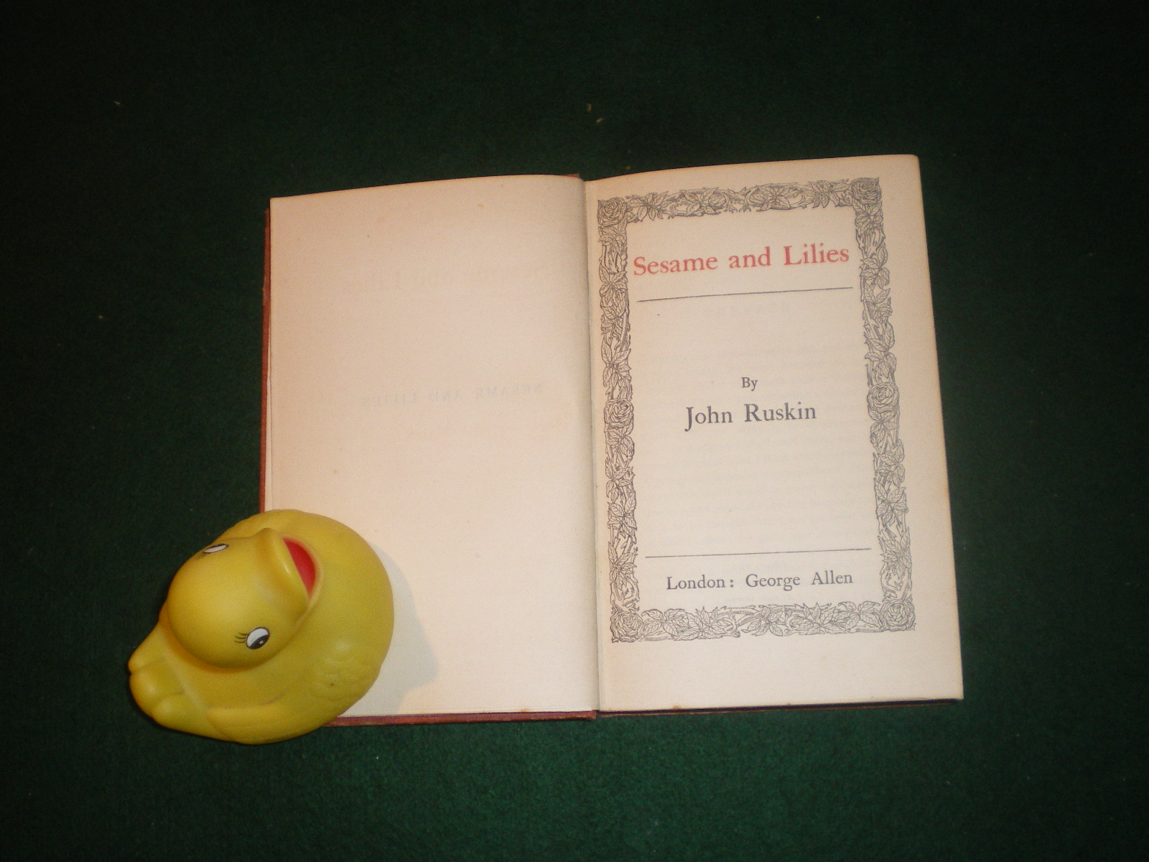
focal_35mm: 38
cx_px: 574
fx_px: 1261
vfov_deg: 37.7
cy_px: 431
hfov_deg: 49.0
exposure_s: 1/50
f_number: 3.1
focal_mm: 6.3
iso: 200
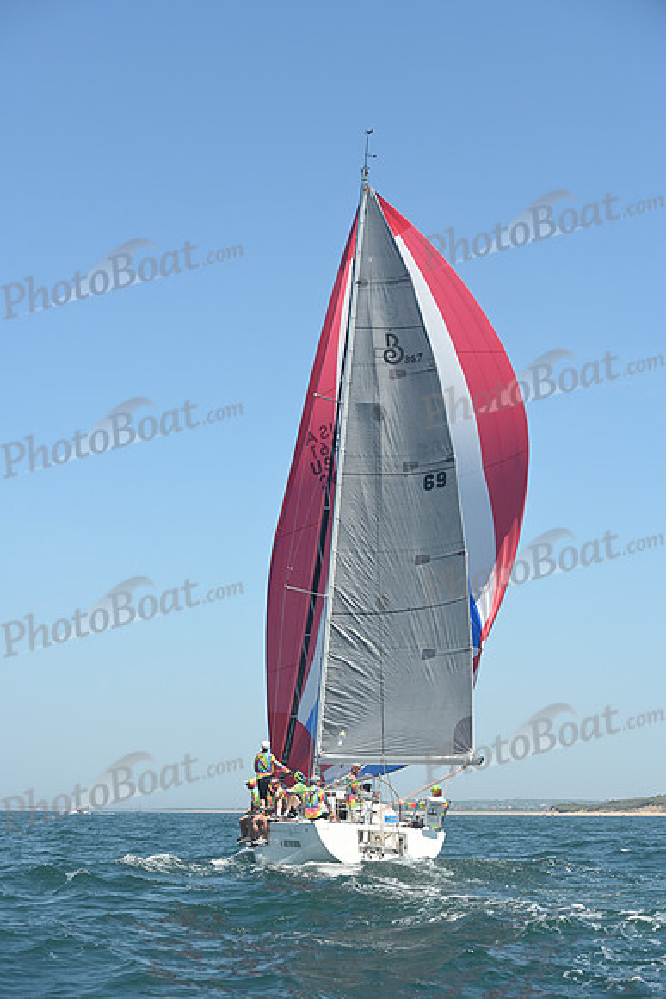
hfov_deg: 19.5
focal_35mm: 70
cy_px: 500
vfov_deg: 28.8
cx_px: 333
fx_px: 1941
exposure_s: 1/1000
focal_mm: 70
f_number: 8
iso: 320
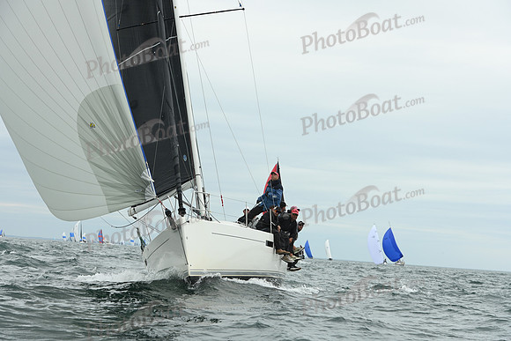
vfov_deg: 13.0
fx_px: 1491
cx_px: 256
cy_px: 170
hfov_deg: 19.5
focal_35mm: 105
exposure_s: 1/800
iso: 400
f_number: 7.1
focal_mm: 105
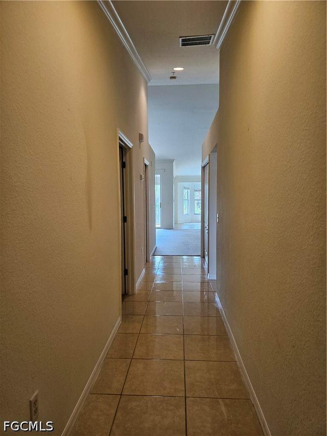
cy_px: 218
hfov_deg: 58.9
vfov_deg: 73.9
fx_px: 290
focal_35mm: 23
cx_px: 164
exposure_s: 1/120
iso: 160
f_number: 1.8
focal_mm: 5.4
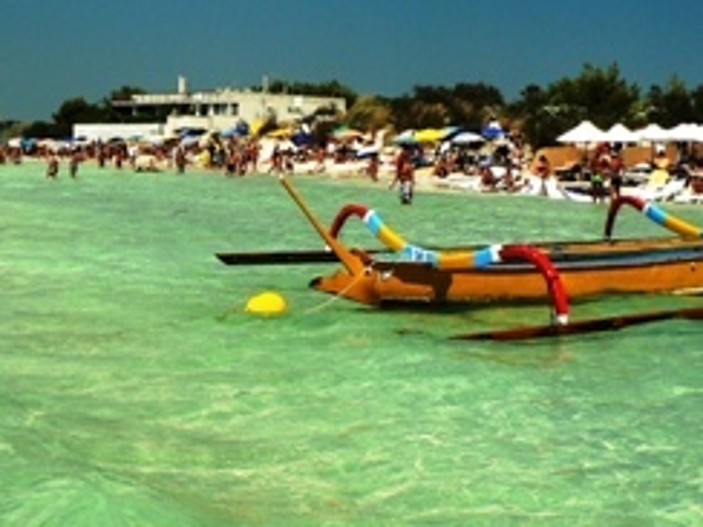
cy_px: 320
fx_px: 1279
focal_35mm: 63
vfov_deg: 23.2
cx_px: 290
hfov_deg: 30.7
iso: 100
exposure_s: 1/250
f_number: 5.6
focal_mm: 6
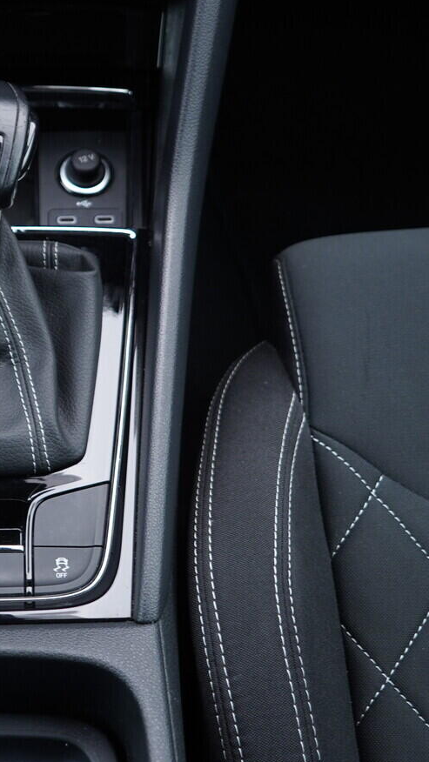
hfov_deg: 18.9
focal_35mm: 62
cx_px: -3
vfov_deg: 33.8
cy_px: 363
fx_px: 1253
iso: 320
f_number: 2.8
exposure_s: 1/40
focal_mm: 24
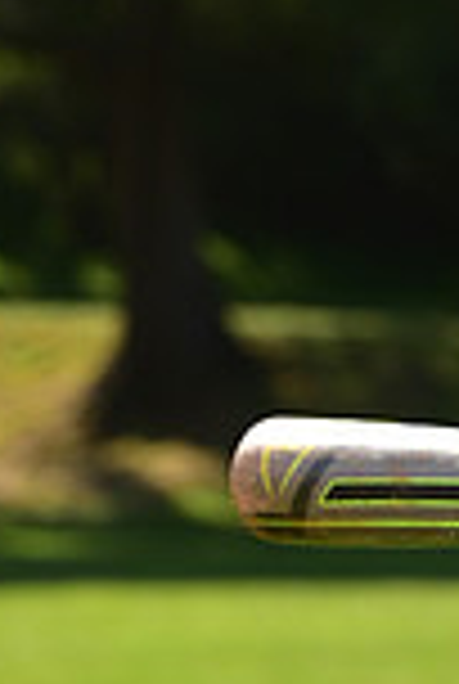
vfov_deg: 5.8
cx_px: 767
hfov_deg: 3.9
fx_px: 6663
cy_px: 814
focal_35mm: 350
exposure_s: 1/250
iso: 80
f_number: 5.6
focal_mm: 92
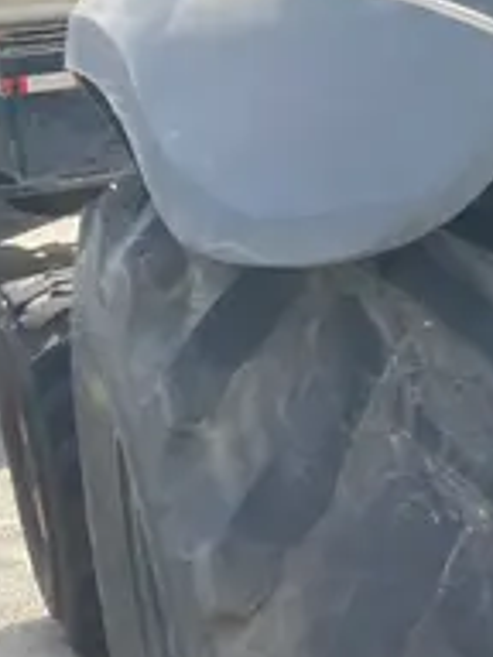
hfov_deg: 13.0
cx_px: 763
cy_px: 518
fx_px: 2032
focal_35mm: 107
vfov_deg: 18.2
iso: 20
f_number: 1.8
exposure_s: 1/311
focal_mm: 3.99
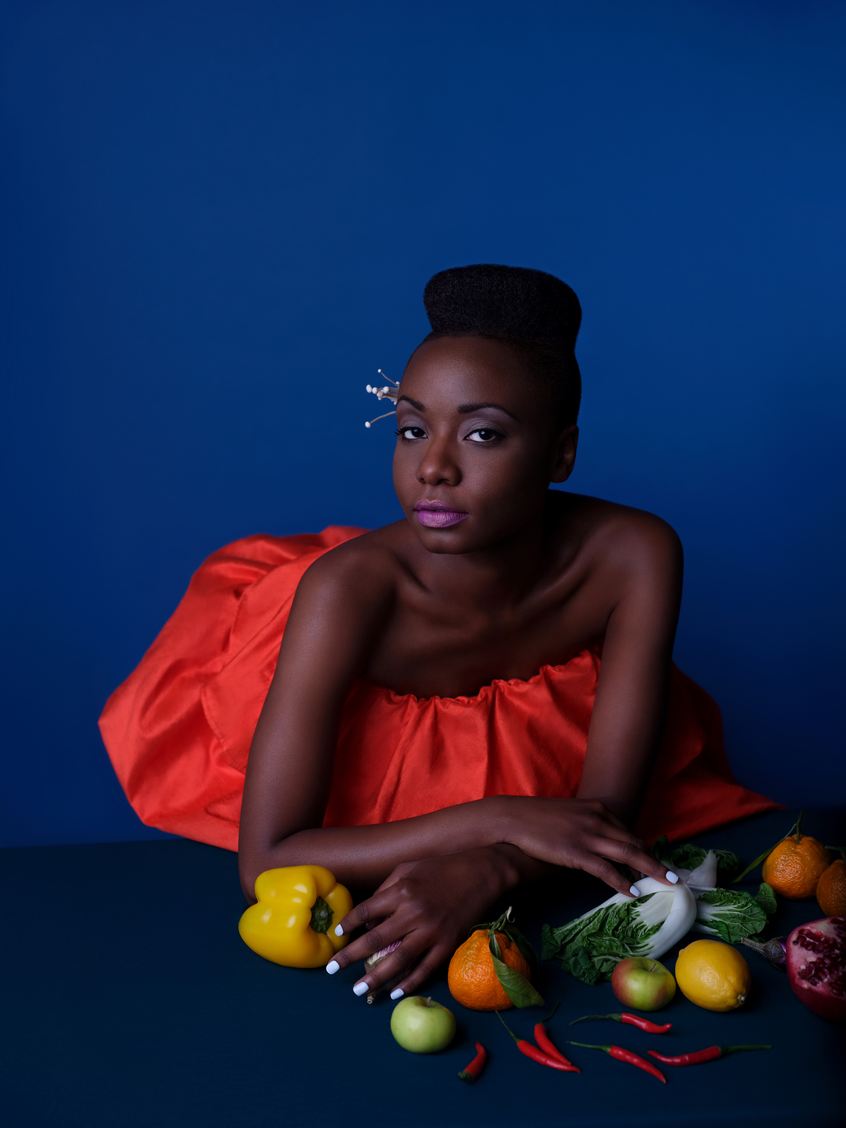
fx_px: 1662
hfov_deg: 28.6
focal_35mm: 51
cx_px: 423
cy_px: 564
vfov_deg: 37.5
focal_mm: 64
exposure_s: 1/160
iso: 100
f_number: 5
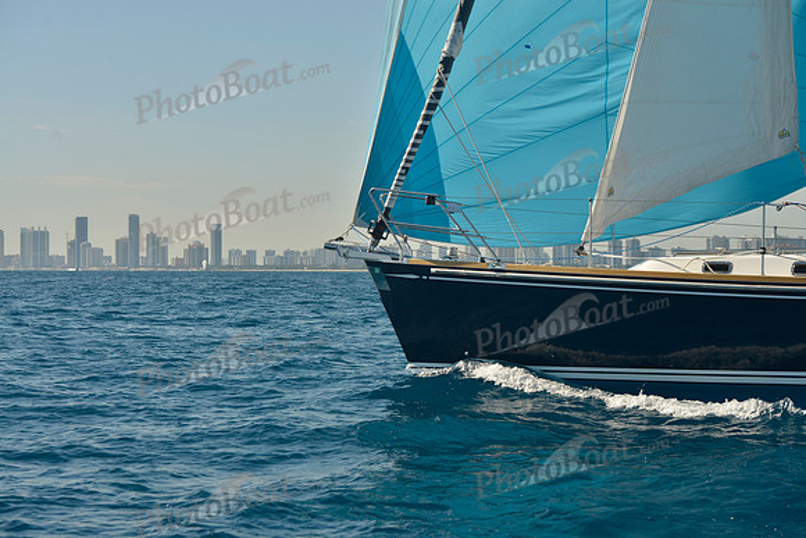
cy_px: 269
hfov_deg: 28.8
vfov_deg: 19.5
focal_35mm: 70
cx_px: 403
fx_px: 1568
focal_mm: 70
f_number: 7.1
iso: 200
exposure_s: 1/500
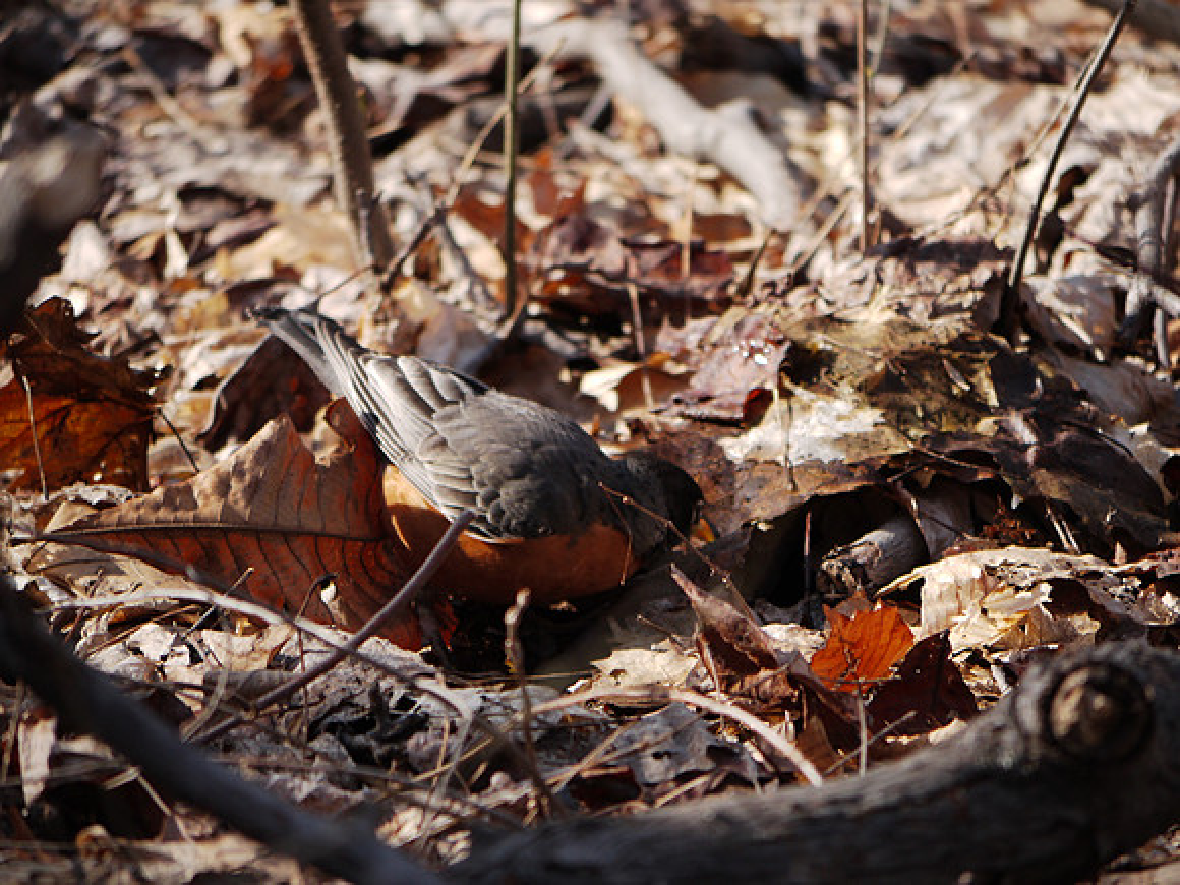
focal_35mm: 600
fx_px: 20453
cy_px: 442
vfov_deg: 2.5
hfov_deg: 3.3
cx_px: 590
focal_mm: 300
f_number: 5.6
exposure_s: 1/200
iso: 160
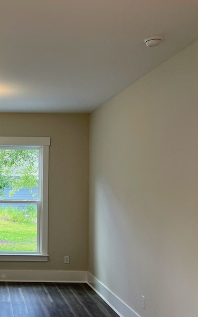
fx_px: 406
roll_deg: -1.0
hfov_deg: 25.8
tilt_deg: -0.3
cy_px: 183
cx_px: -6
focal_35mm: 47
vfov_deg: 42.5
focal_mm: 5.1
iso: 100
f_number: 1.6
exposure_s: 1/120
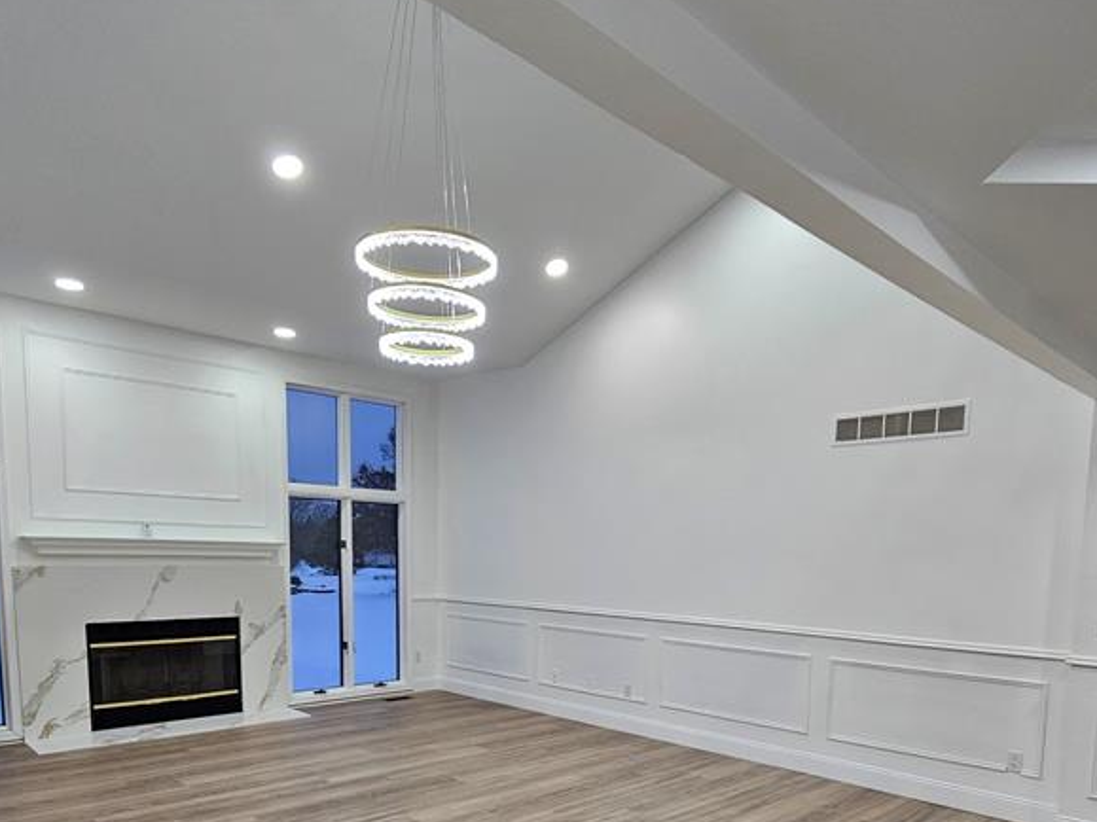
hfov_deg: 73.9
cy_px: 640
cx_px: 568
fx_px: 729
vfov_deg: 55.3
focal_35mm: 23
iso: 80
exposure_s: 1/60
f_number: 2.2
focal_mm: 2.2
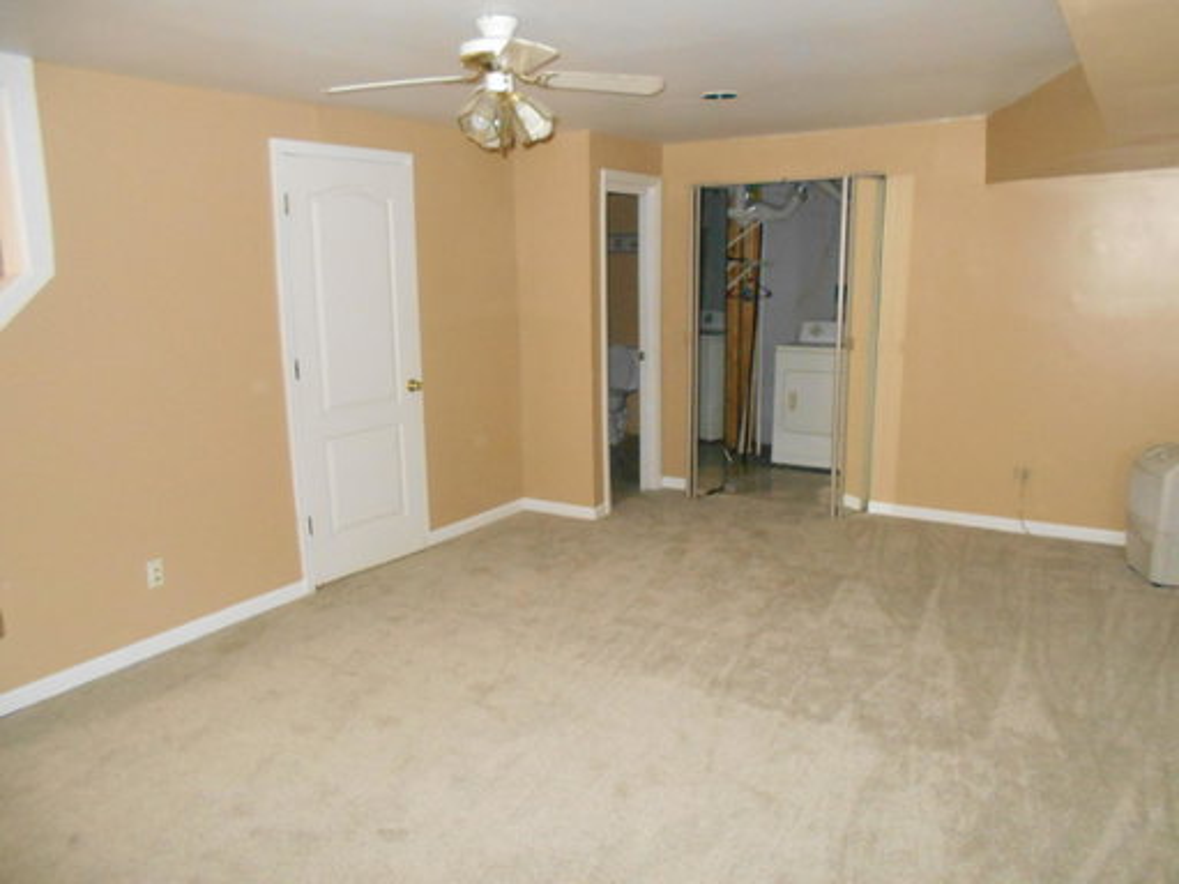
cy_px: 442
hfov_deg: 67.3
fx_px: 886
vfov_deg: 53.1
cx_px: 590
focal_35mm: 26
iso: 720
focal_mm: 4.6
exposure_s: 1/25
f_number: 3.2
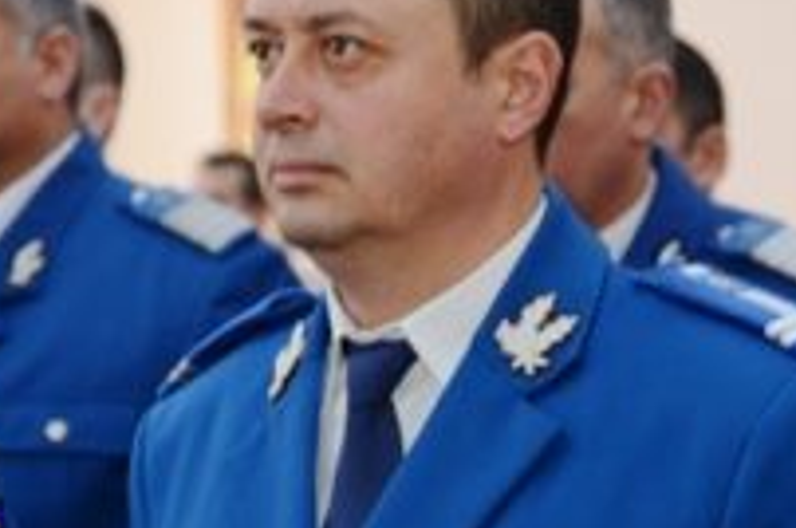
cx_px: 497
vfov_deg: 7.3
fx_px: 4150
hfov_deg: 10.9
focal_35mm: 188
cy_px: 422
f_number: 2.8
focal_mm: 40
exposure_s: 1/50
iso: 400
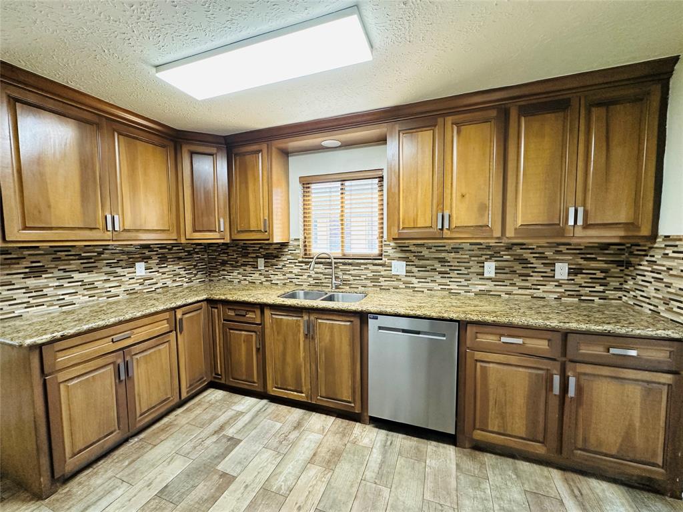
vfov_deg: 85.7
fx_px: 276
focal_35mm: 14
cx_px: 342
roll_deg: +0.9
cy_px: 256
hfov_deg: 102.1
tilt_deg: -4.0
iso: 250
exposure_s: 1/120
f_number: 2.2
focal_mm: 2.22
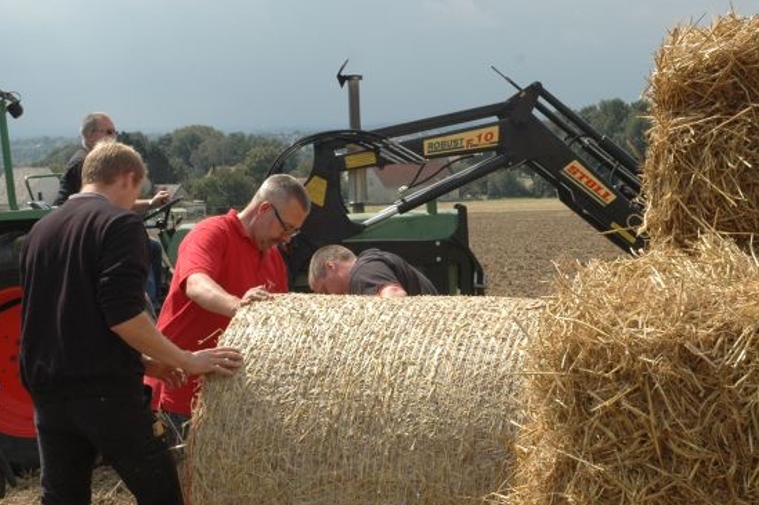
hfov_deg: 24.5
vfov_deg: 16.4
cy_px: 304
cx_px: 362
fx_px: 1748
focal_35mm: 83
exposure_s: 1/400
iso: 400
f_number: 10
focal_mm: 38
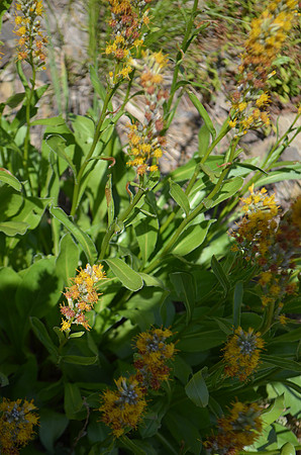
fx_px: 1039
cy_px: 228
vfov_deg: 24.7
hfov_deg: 16.5
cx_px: 150
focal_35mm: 82
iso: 400
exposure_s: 1/1250
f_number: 5.6
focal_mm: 55
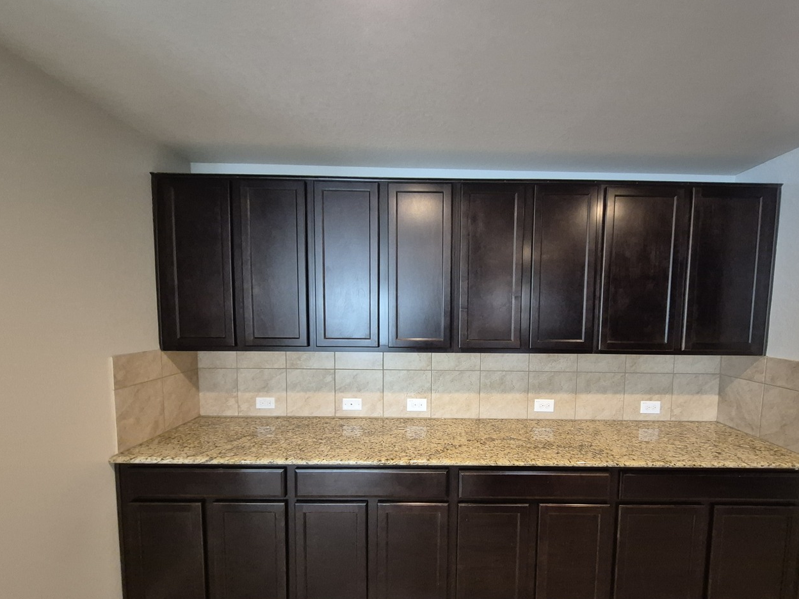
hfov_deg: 97.8
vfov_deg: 81.4
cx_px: 444
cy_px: 337
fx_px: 346
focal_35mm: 15
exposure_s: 1/60
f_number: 2.2
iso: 1000
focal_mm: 1.74
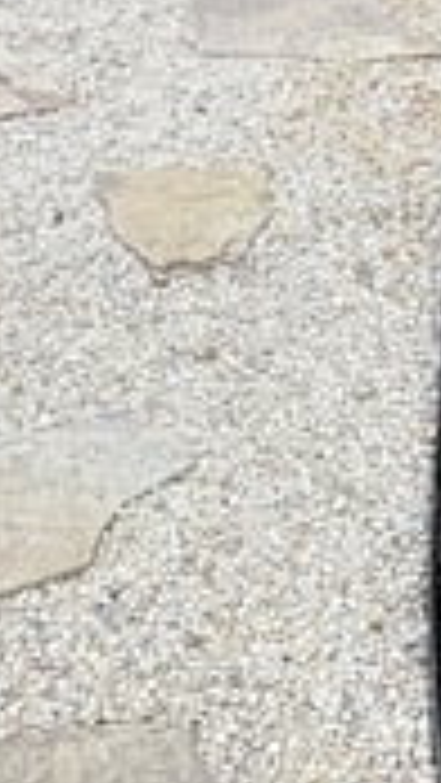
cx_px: 238
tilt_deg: -44.0
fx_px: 1163
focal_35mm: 56
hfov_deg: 21.5
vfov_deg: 36.2
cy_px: 601
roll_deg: +2.6
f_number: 2.2
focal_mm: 2.22
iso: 125
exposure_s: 1/121
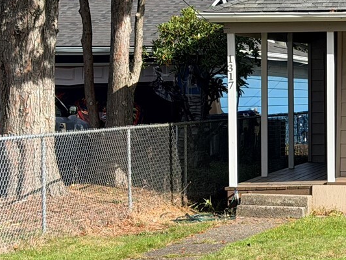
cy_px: 90
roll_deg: +0.2
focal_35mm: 144
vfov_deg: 10.3
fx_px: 1440
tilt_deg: -0.4
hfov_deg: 13.2
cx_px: 449
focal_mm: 6.76
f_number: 1.78
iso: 64
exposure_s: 1/3534
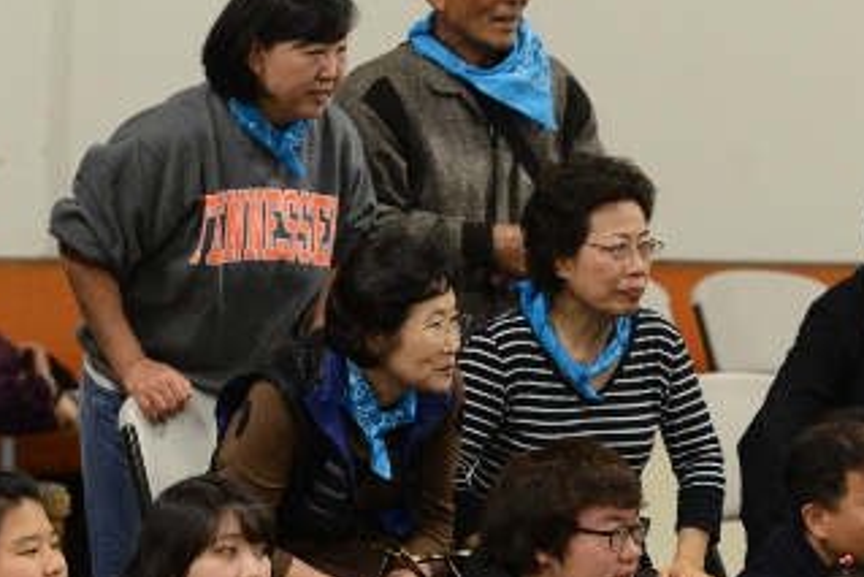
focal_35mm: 196
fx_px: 4706
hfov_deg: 10.5
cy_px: 611
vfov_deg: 7.0
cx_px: 574
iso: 1250
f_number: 3.5
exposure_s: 1/80
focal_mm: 85
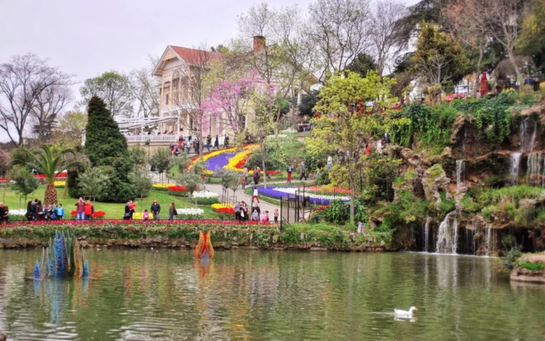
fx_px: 787
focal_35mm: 53
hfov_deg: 38.2
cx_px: 269
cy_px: 155
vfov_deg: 24.4
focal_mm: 32
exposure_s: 1/100
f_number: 5
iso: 200
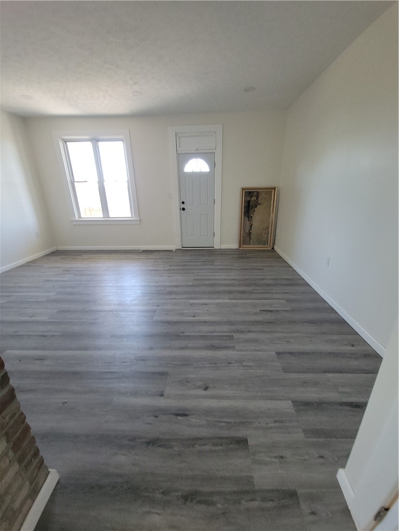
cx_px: 200
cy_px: 266
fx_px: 200
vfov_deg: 106.2
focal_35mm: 13
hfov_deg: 89.9
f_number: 2.2
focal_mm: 2.2
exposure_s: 1/60
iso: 160
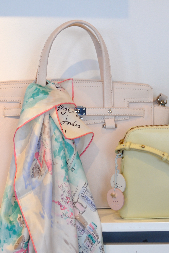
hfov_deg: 12.1
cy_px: 126
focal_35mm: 113
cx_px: 138
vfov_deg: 18.1
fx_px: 796
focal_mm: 50
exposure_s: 1/80
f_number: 4.5
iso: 400
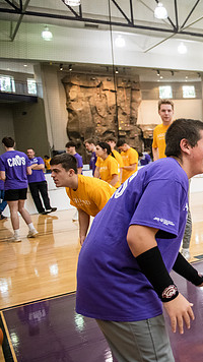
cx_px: 285
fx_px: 393
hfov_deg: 24.2
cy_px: 189
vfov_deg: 49.4
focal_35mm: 41
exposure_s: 1/160
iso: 2500
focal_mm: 24
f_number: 3.2
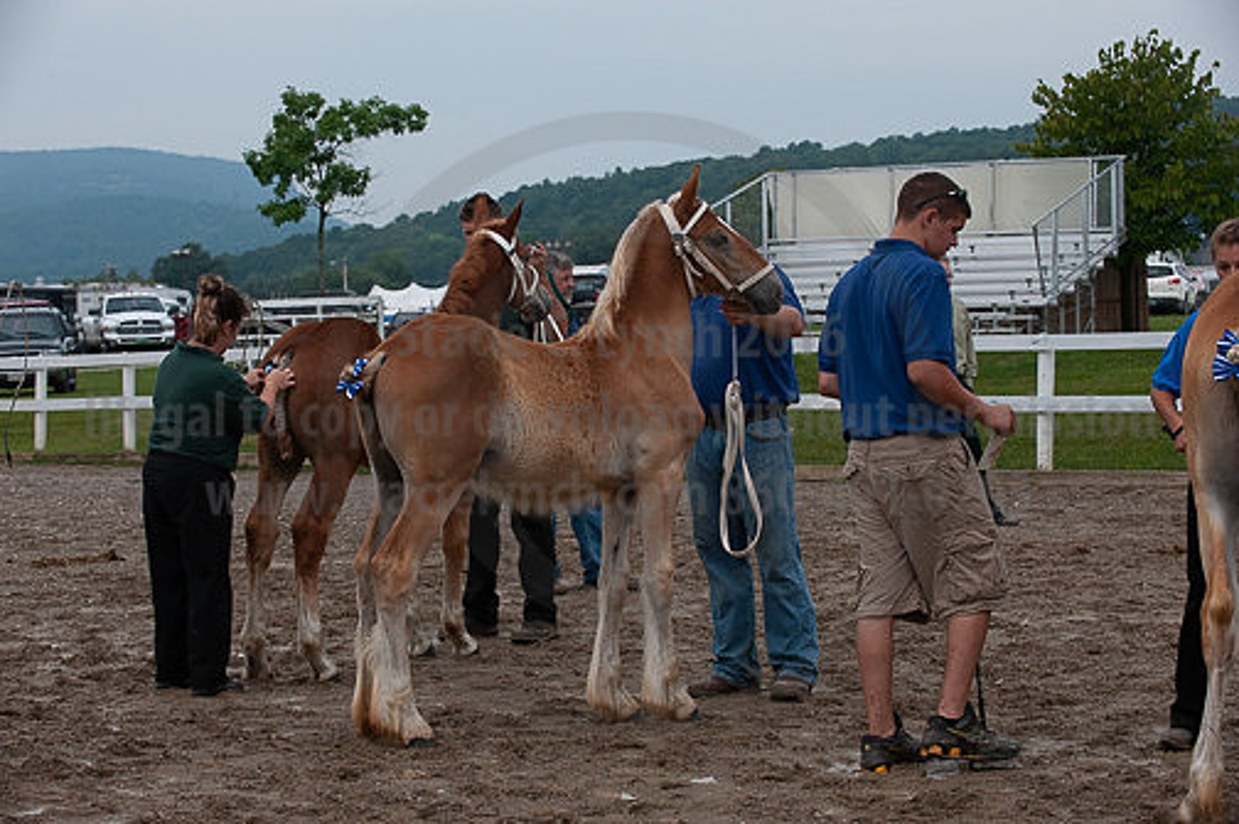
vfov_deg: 15.2
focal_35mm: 90
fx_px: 3094
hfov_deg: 22.6
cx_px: 620
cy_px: 412
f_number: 5.6
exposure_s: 1/1250
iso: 640
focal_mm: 90
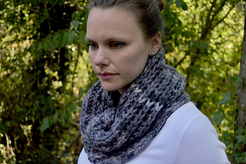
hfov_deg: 35.1
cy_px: 82
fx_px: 389
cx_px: 123
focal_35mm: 57
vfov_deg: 23.8
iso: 400
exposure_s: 1/400
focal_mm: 38
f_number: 4.8
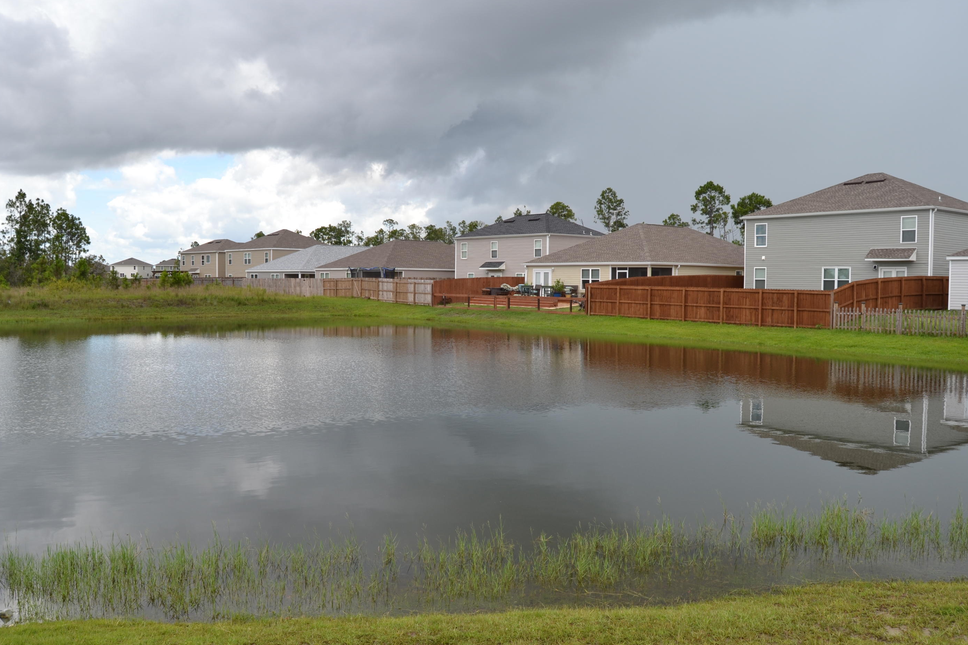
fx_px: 780
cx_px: 466
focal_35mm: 29
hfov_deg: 63.6
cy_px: 328
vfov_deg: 45.0
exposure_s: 1/200
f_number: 7.1
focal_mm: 18
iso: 100
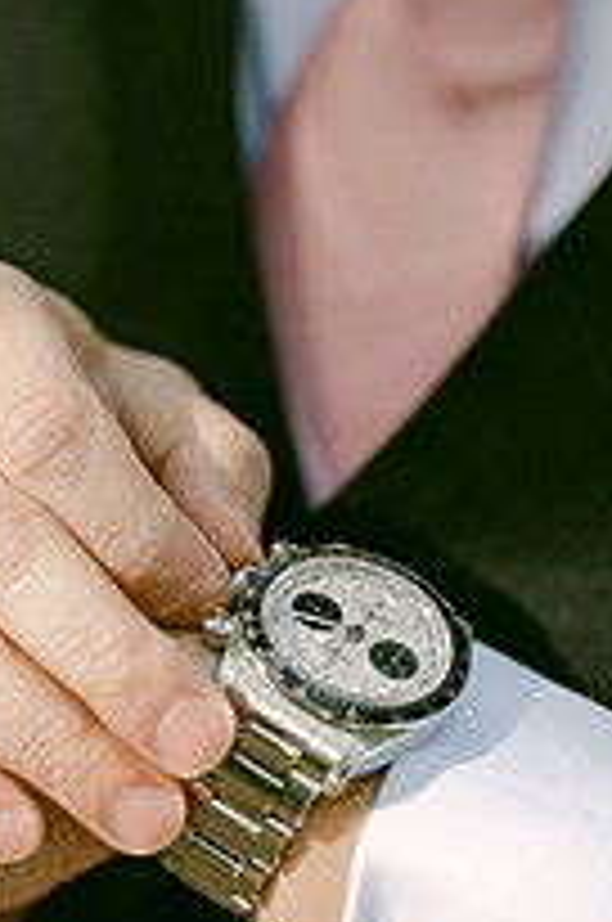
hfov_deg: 12.4
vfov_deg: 18.6
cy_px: 598
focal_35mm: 110
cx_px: 326
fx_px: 2814
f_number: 1.8
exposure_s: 1/160
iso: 100
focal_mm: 50
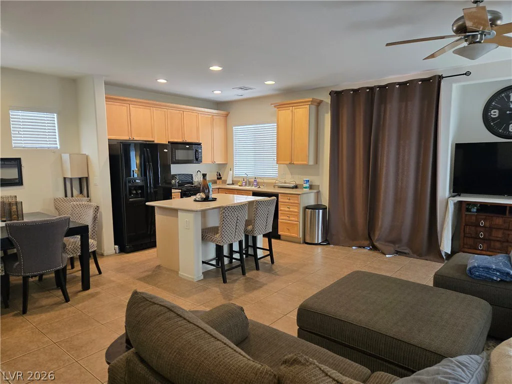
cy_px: 192
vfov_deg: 58.9
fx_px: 340
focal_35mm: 23
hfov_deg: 73.9
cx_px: 256
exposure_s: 1/120
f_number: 1.8
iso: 250
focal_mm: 5.4
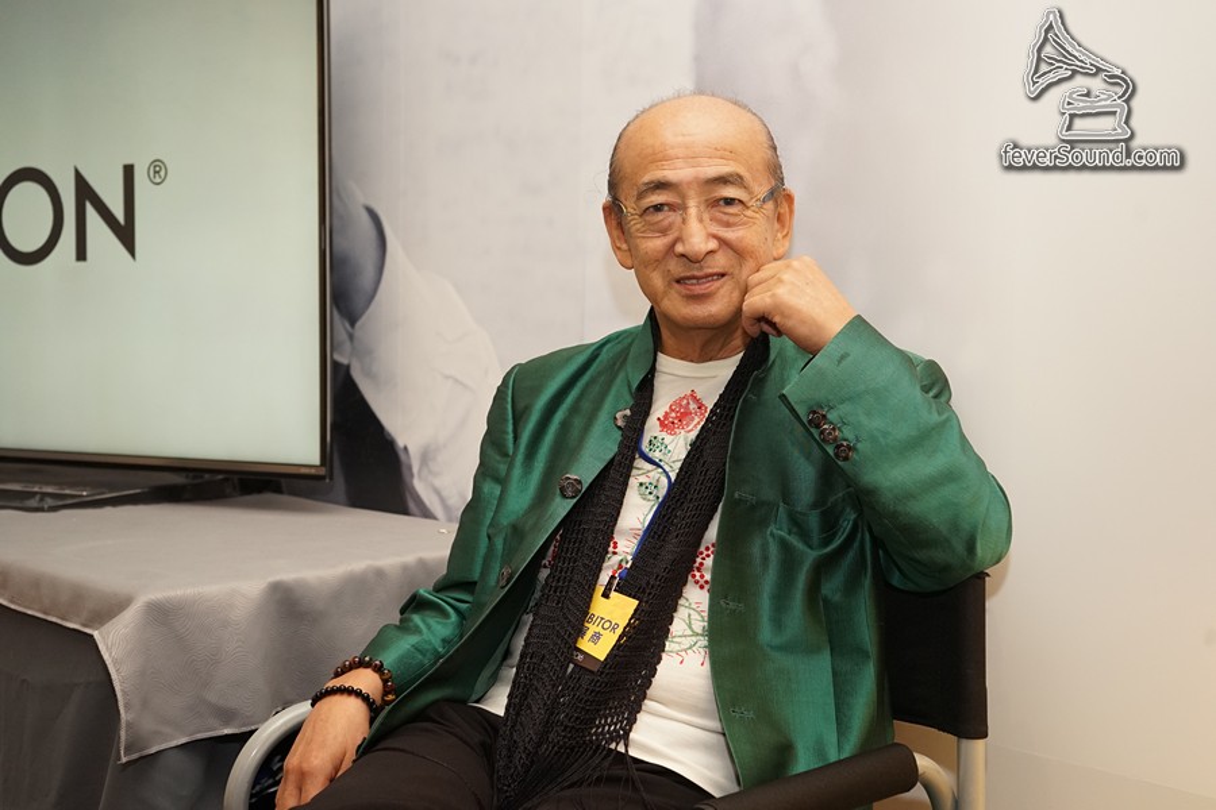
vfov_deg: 33.4
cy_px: 405
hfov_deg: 48.5
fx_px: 1351
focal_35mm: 40
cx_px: 608
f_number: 5.6
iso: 1600
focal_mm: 40
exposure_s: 1/60
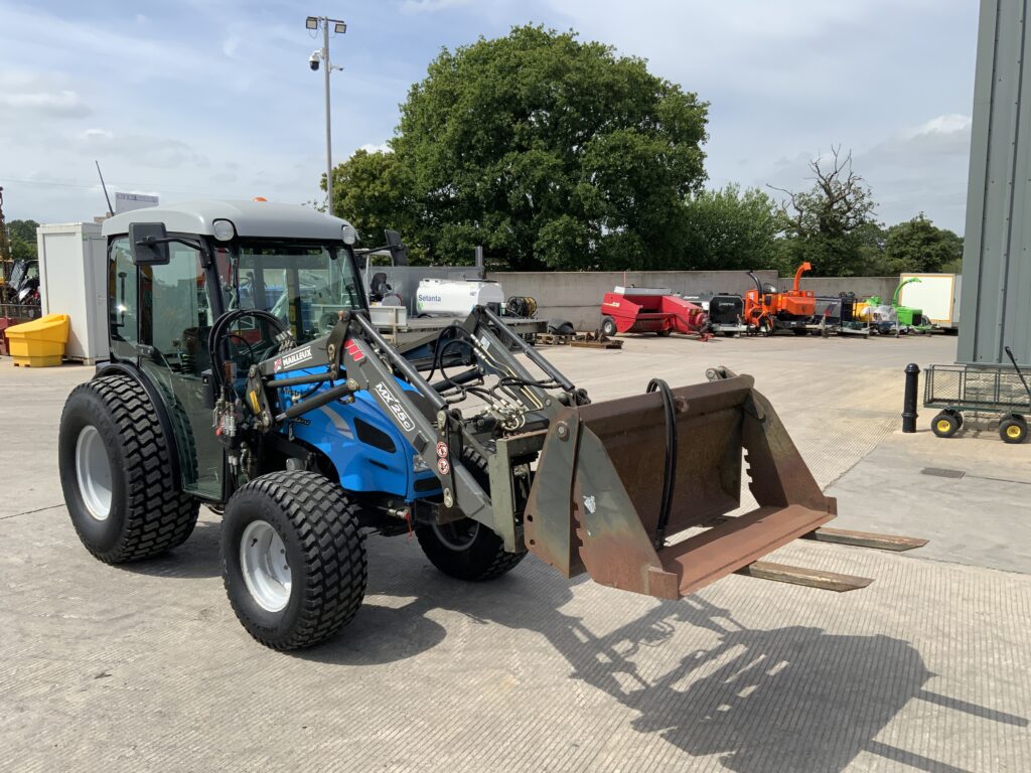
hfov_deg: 61.7
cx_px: 516
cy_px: 386
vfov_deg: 48.2
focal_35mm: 29
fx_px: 864
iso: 16
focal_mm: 3
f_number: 1.8
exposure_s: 1/1912
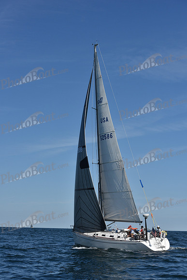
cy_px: 140
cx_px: 94
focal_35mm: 70
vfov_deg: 28.8
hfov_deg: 19.5
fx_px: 545
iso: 250
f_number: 9
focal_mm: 70
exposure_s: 1/1600
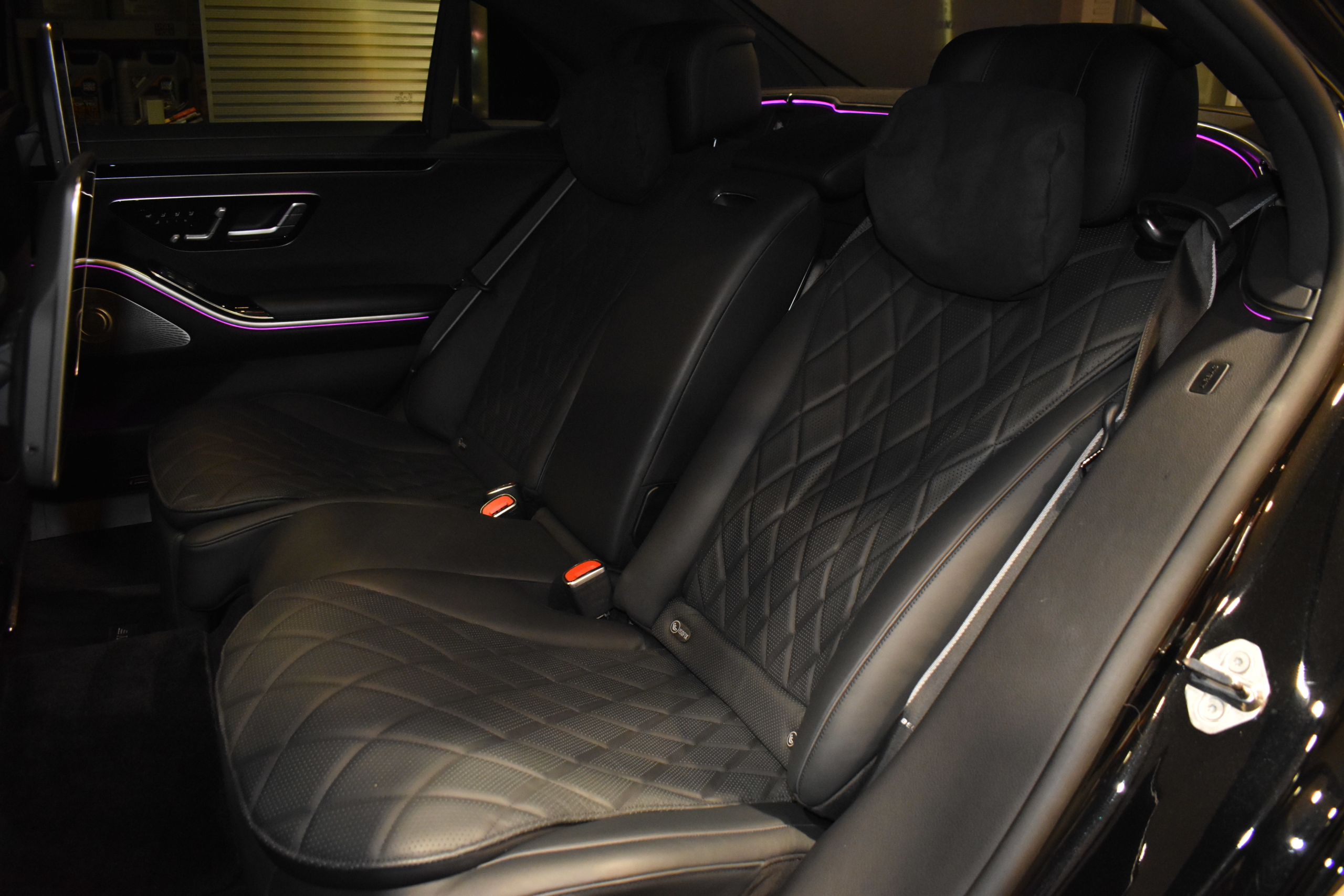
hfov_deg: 67.4
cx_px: 672
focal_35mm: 27
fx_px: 1008
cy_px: 448
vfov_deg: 47.9
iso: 2800
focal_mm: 18
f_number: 4.5
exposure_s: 1/60
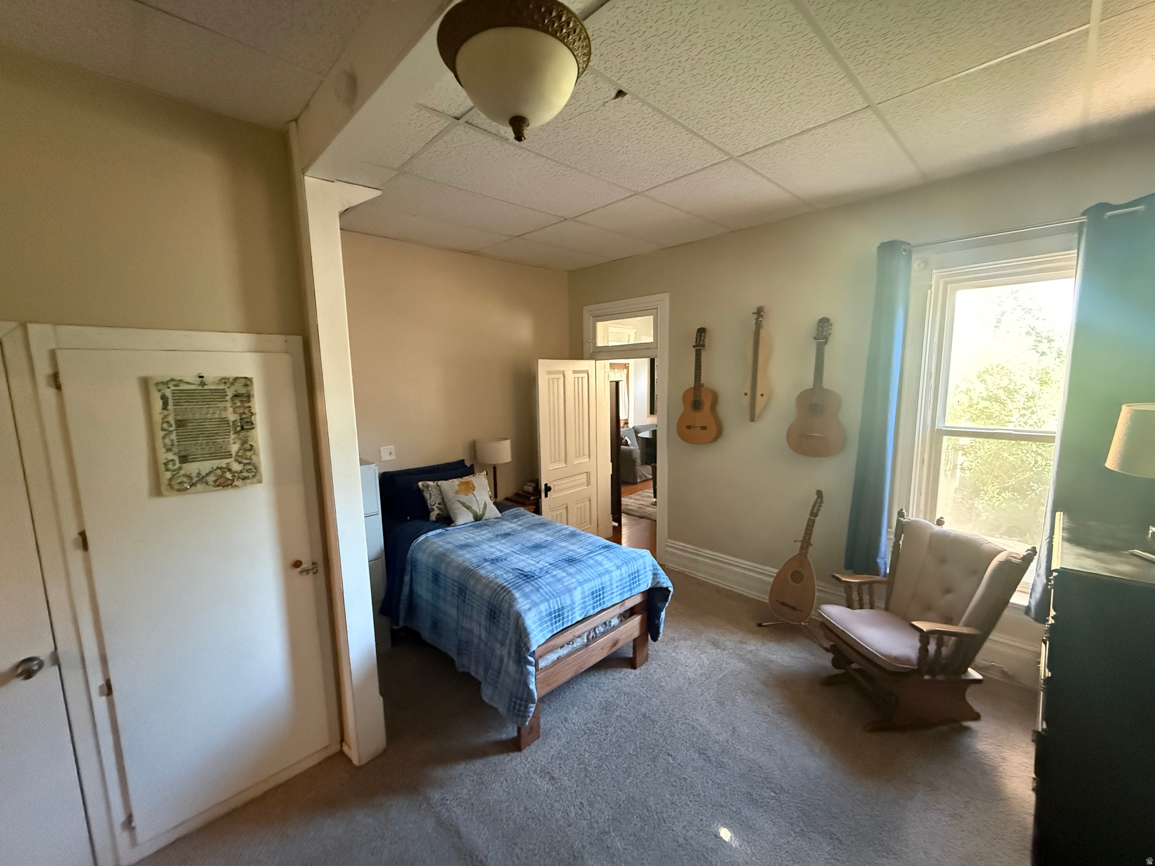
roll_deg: +1.2
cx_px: 578
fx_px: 467
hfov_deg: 102.1
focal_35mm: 14
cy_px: 433
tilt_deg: -6.7
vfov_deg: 85.7
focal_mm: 2.22
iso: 1250
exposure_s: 1/60
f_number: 2.2
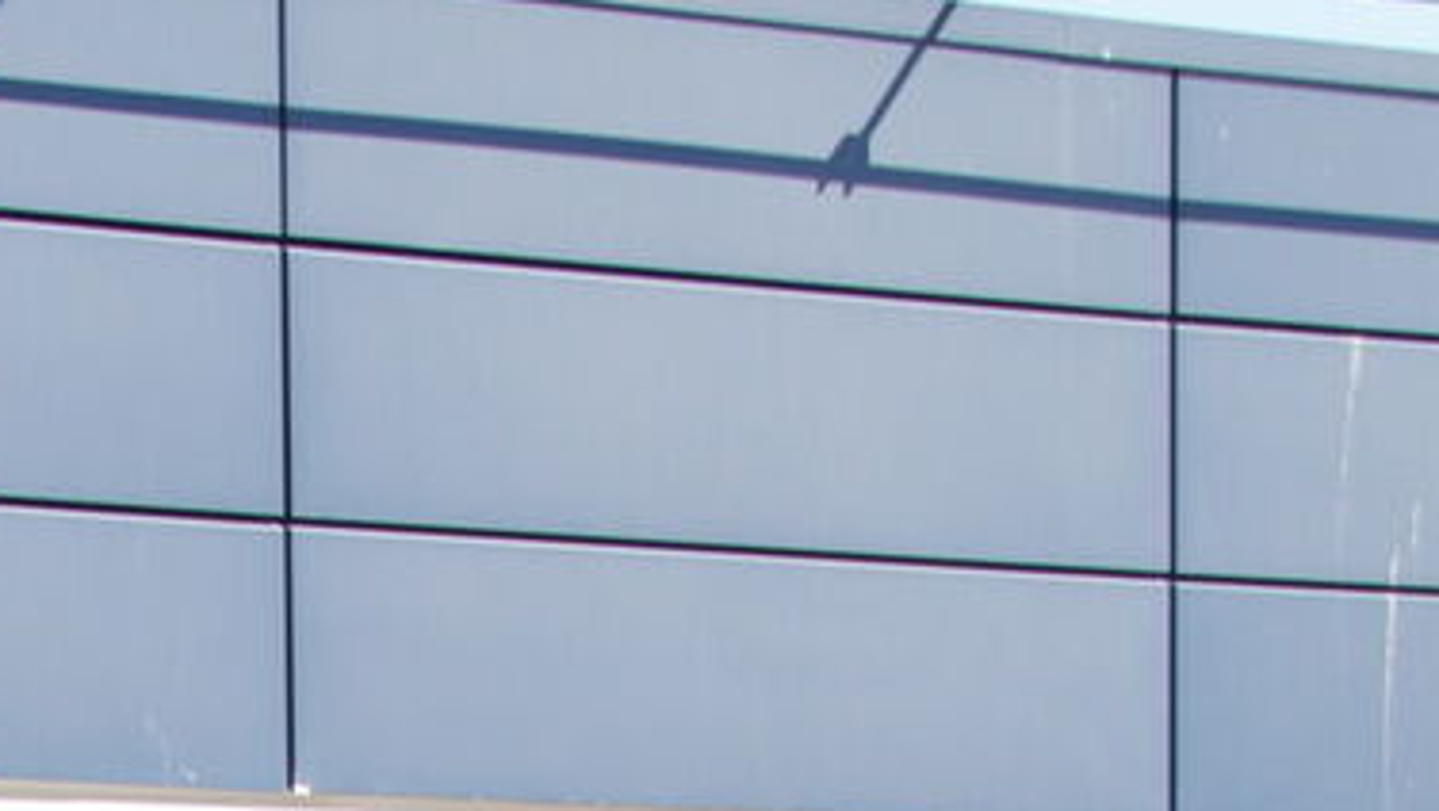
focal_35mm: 281
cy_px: 2437
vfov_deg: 4.2
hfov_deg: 7.5
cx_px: -850
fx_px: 10716
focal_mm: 35
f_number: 6.3
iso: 100
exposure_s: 1/160
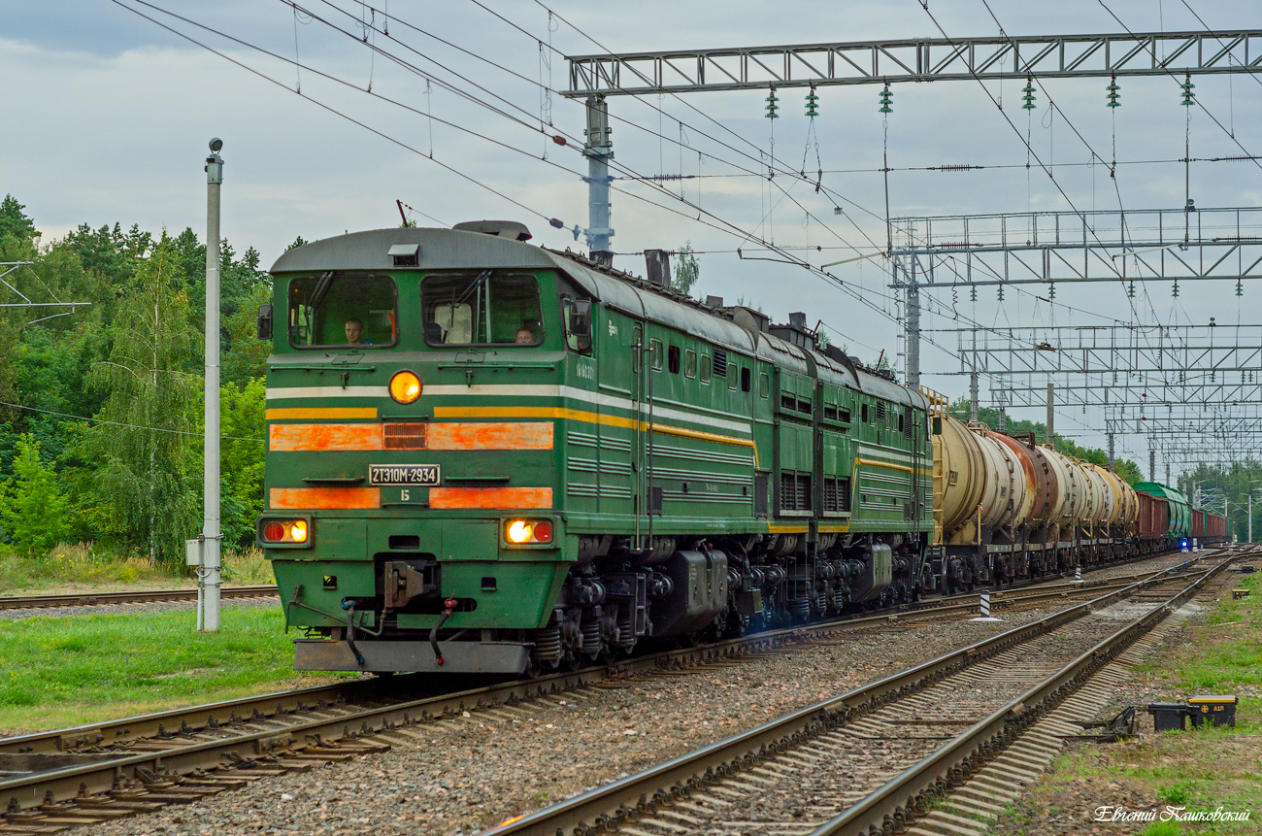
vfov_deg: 18.1
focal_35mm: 75
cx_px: 631
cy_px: 418
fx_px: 2624
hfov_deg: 27.0
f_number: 4
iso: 200
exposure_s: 1/200
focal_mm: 50
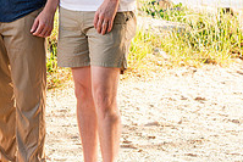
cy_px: 12
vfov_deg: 5.5
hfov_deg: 8.2
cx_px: -31
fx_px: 1675
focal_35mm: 248
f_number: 4.5
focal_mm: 85
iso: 800
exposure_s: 1/640
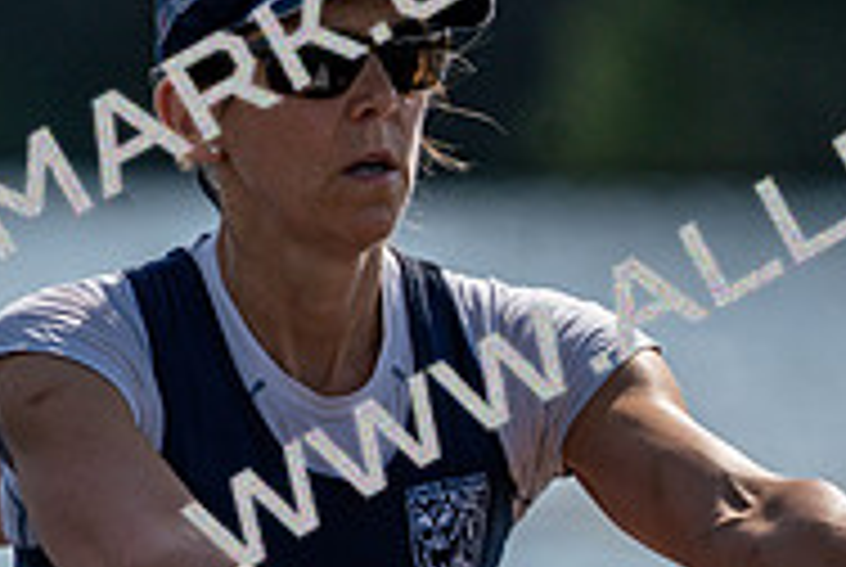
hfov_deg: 1.5
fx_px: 32457
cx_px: -144
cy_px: 646
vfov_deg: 1.0
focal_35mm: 1379
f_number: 6.3
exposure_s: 1/1600
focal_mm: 448
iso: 160
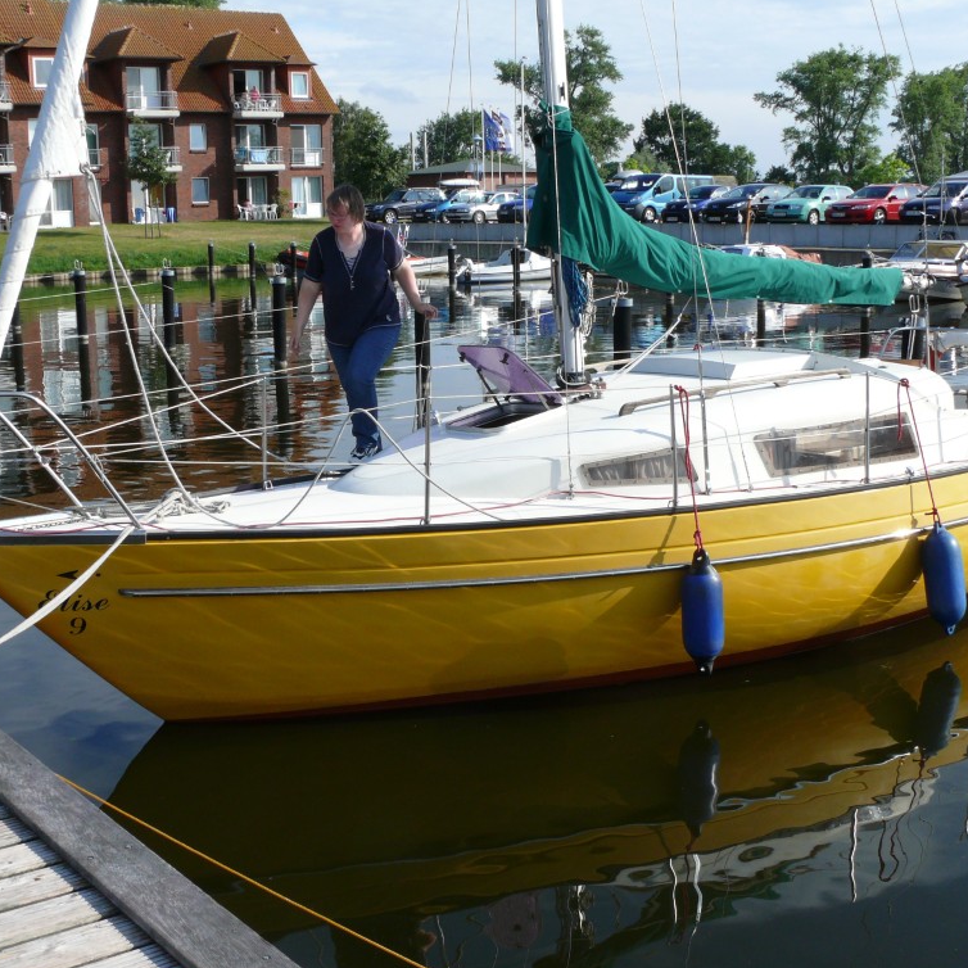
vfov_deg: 40.0
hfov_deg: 40.0
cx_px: 466
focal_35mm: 42
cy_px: 487
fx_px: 1329
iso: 100
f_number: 5.6
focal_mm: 7.4
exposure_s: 1/320
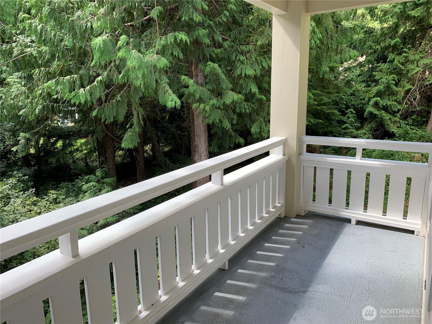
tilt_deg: -12.5
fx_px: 324
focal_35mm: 26
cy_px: 162
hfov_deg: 67.3
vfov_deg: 53.1
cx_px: 216
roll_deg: +0.9
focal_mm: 4.25
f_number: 1.8
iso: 25
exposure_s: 1/144
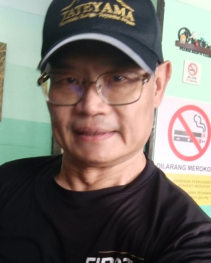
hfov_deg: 34.1
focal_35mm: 44
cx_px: 99
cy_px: 208
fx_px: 344
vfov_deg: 40.4
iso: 113
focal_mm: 3.24
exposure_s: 1/50
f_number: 2.45
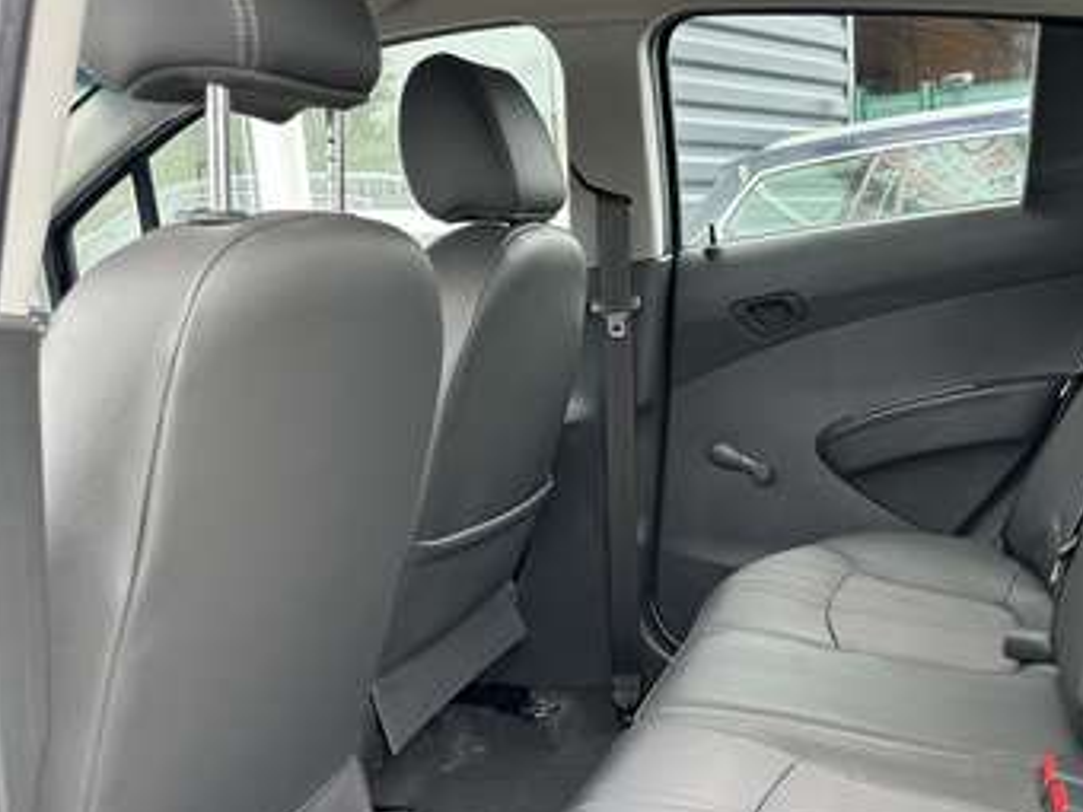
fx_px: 1126
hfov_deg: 49.7
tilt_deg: -13.1
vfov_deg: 39.5
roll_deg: +1.7
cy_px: 473
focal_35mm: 36
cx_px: 787
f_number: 1.78
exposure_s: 1/171
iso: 100
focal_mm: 6.86
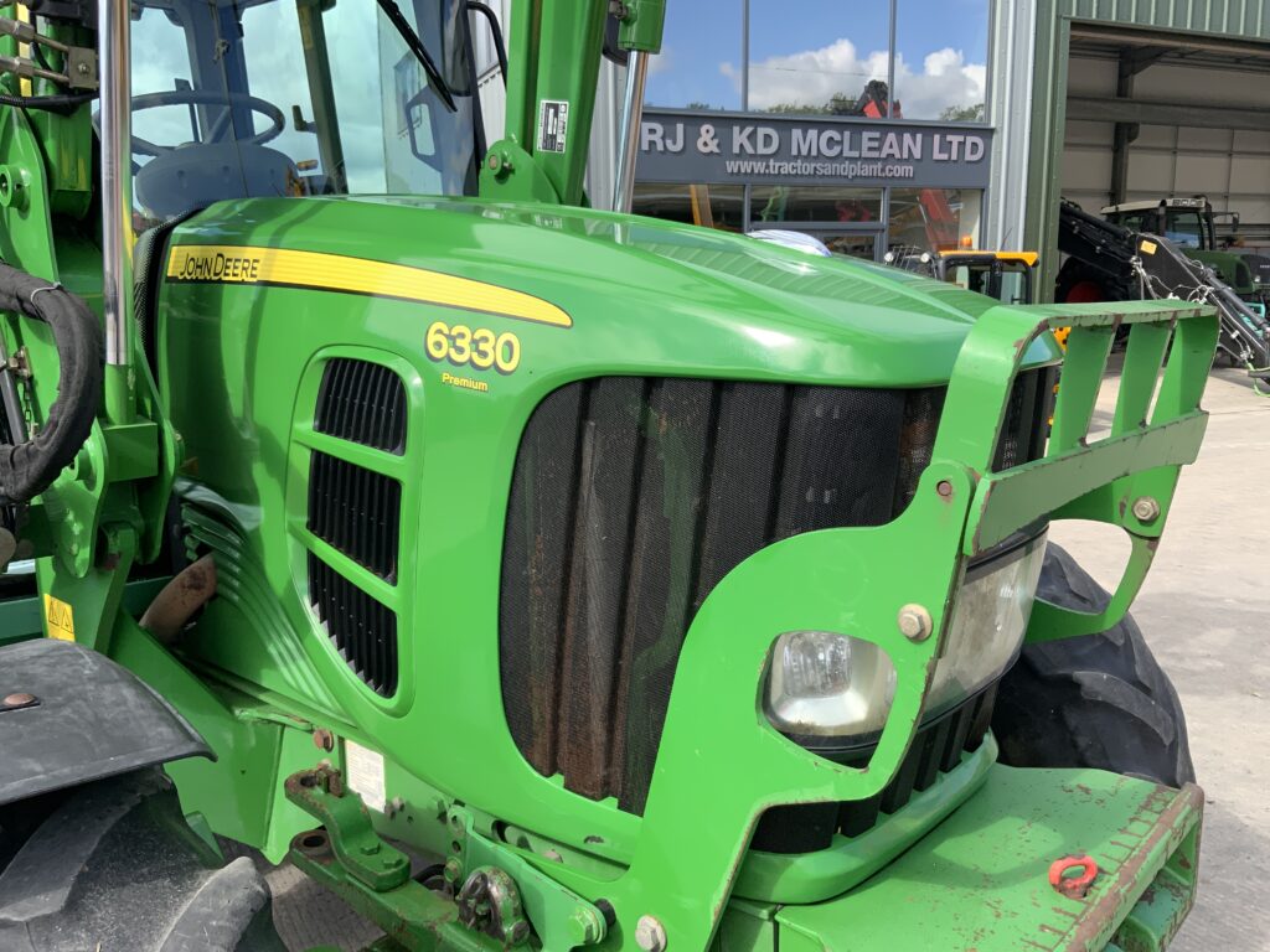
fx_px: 1064
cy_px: 476
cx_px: 635
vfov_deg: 48.2
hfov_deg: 61.7
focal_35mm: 29
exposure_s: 1/674
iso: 16
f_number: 1.8
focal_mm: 3
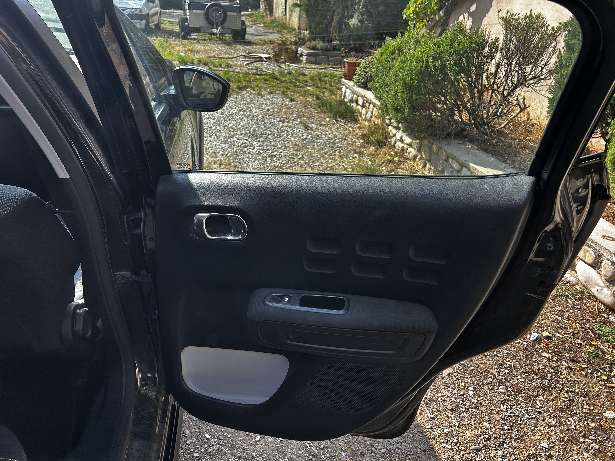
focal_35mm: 26
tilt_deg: -26.9
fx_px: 462
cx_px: 308
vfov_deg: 53.1
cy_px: 230
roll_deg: -3.6
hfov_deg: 67.3
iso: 50
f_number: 1.5
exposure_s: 1/803
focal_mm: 5.7
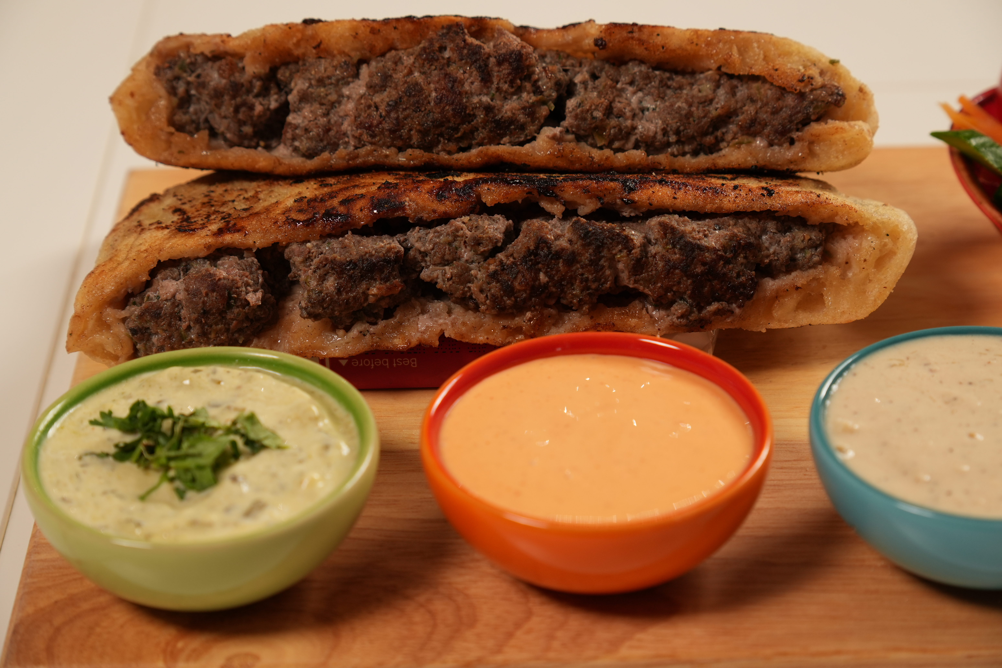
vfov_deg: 14.7
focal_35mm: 93
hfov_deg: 21.9
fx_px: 2588
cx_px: 501
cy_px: 334
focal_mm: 62
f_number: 5
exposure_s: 1/80
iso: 200
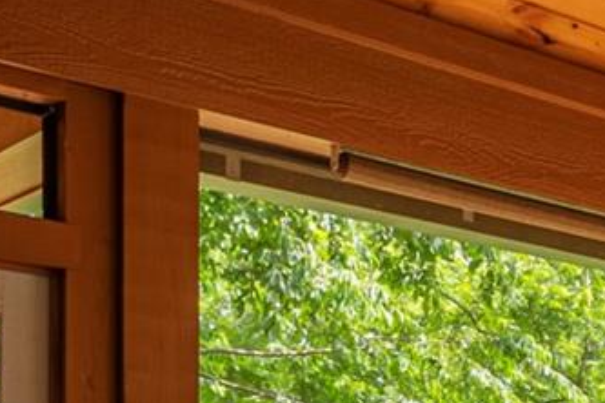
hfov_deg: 18.3
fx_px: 1445
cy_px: 652
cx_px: 1110
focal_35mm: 86
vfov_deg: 14.5
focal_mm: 14
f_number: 8
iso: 320
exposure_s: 1/500
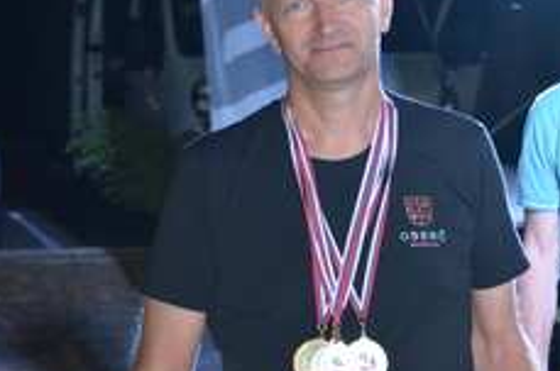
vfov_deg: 8.4
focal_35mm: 162
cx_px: 421
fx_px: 2516
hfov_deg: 12.7
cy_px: 220
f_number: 4.5
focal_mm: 55
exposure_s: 1/60
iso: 1800
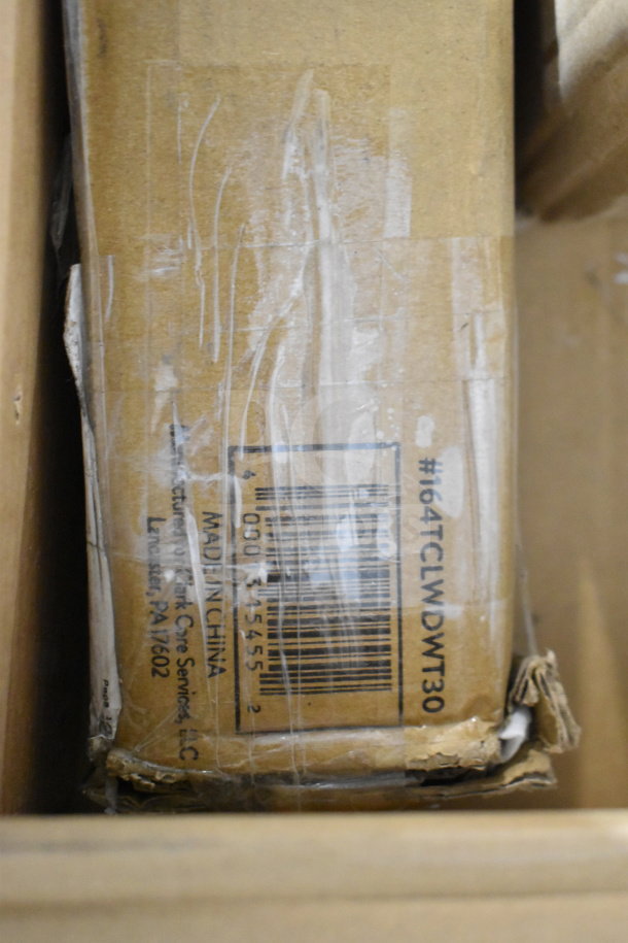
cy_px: 472
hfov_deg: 23.8
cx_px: 314
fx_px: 1491
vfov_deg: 35.1
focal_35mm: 57
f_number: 4.8
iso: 6400
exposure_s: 1/80
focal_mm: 38
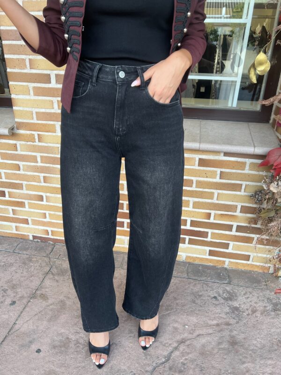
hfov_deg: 53.1
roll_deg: -1.7
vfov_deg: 67.3
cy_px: 188
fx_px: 281
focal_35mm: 26
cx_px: 140
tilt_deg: -24.8
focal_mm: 5.7
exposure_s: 1/100
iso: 64
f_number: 1.5
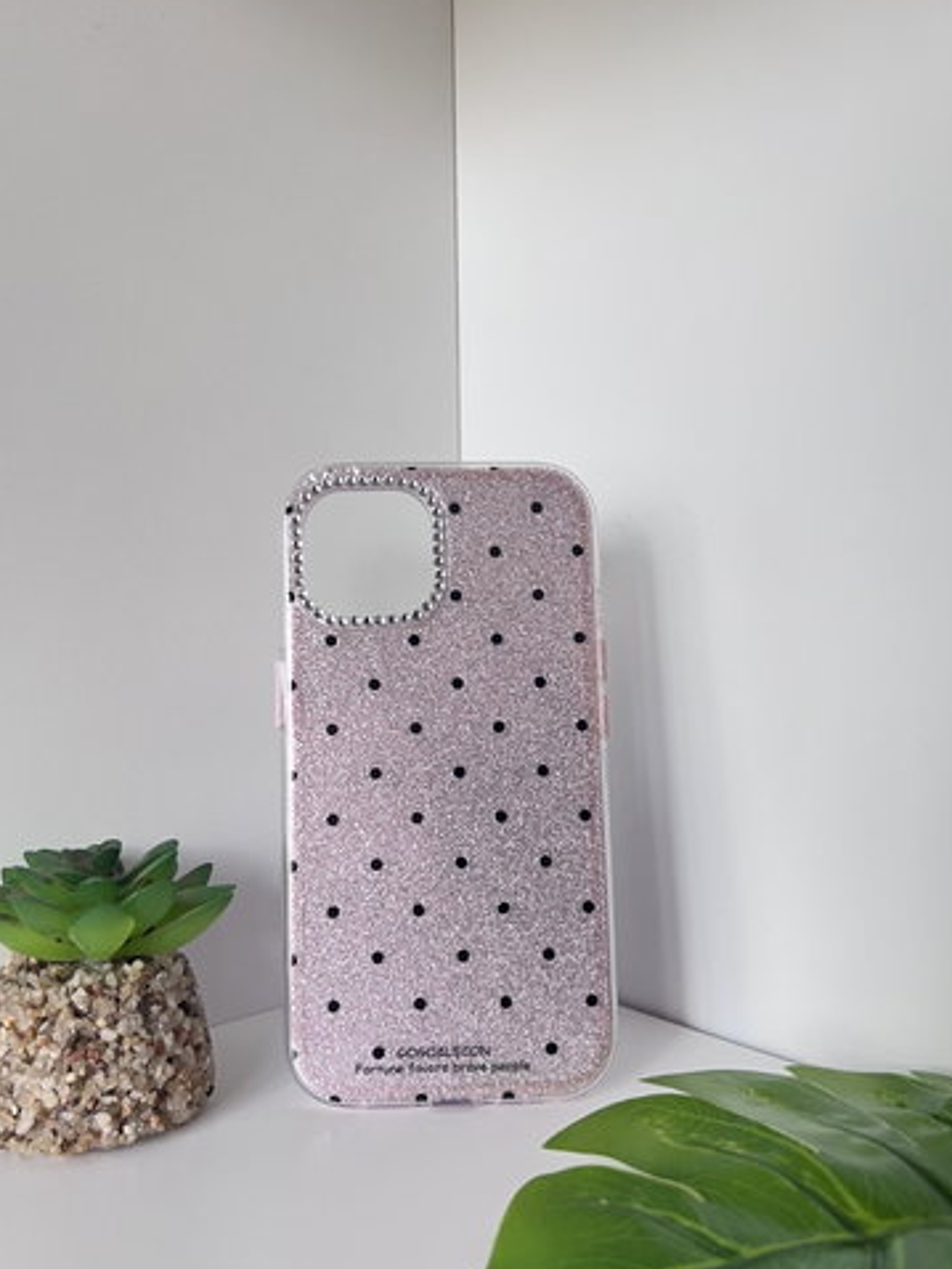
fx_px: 1062
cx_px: 440
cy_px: 692
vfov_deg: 61.5
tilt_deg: -5.0
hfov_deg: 48.2
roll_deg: +2.5
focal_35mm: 29
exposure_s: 1/92
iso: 125
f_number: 1.5
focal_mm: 5.7
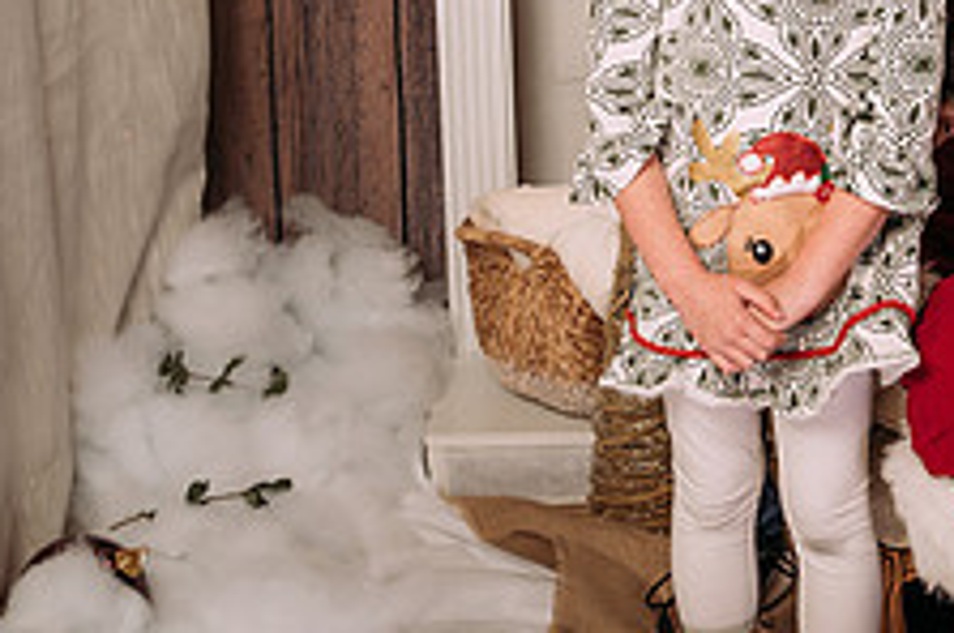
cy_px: 134
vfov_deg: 13.7
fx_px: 2620
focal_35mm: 99
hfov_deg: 20.1
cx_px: 929
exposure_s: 1/100
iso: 100
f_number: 5
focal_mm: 35
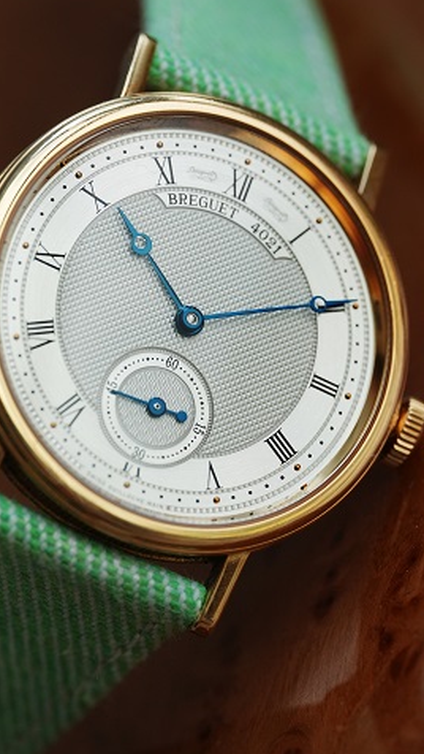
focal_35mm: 162
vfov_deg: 13.3
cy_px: 335
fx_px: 3236
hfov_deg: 7.5
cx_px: 161
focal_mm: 105
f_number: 5.6
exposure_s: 1/250
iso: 800
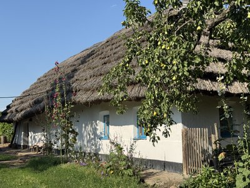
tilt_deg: +6.3
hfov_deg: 39.7
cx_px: 125
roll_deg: +2.1
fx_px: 347
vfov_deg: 30.3
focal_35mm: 48
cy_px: 94
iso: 64
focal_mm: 6.76
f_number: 1.78
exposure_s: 1/3257
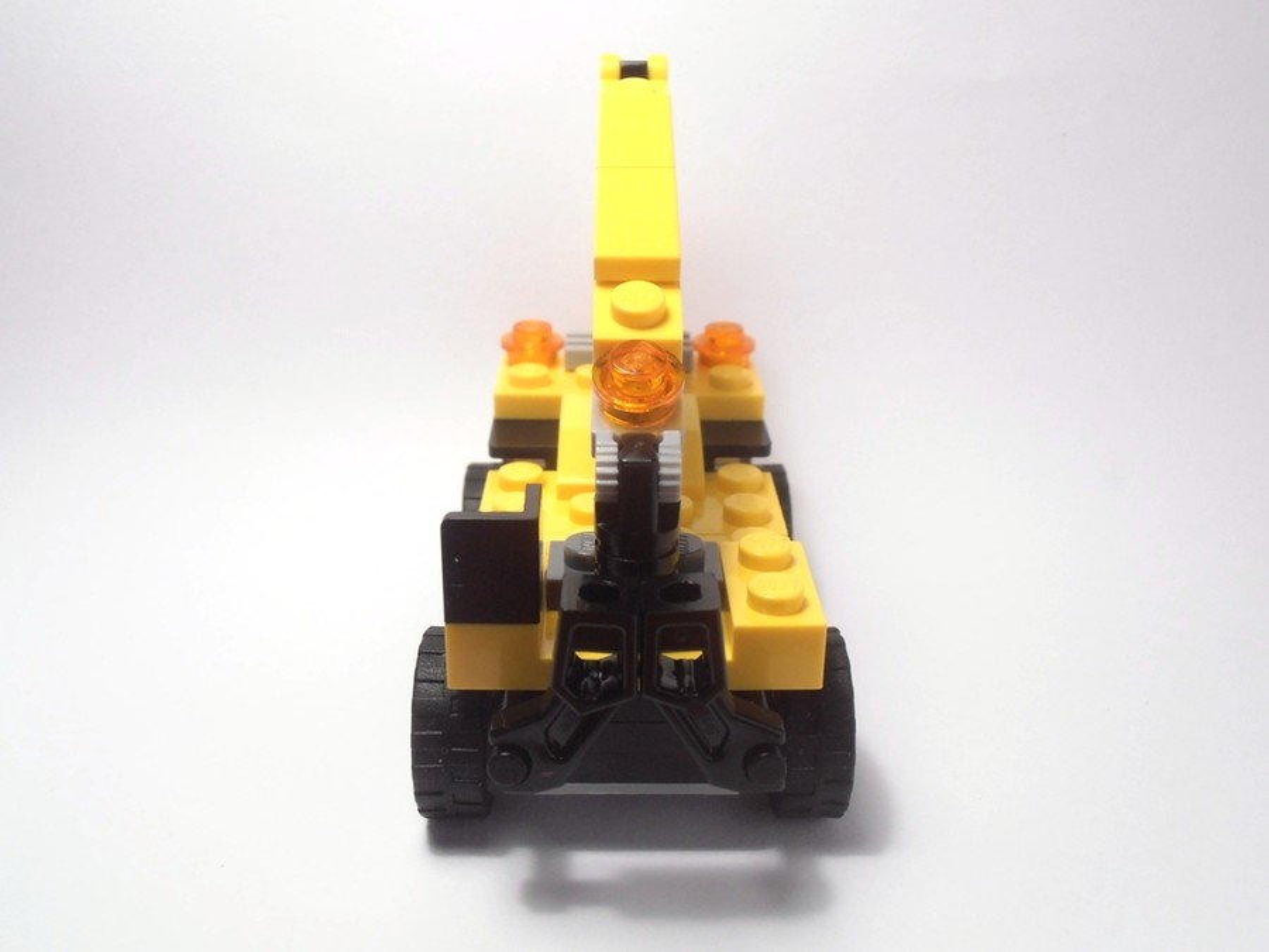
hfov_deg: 50.1
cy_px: 476
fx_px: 1356
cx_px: 634
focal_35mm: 37
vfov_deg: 38.7
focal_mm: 6.61
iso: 80
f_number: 3.9
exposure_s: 1/60
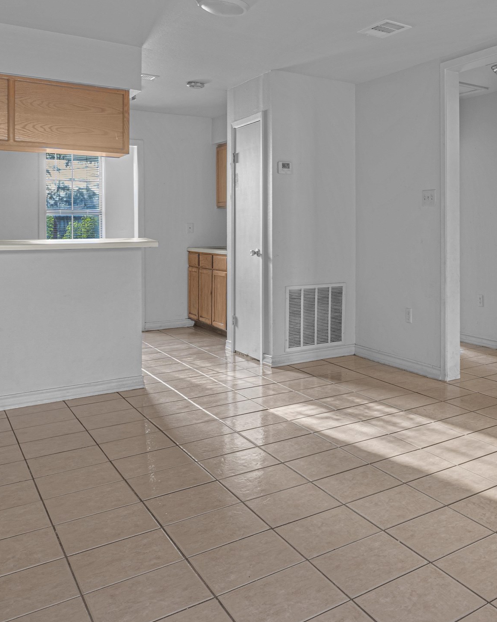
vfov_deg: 54.9
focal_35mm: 32
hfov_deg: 39.8
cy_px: 224
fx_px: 589
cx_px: 507
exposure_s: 1/1.25
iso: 200
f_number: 9
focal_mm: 16
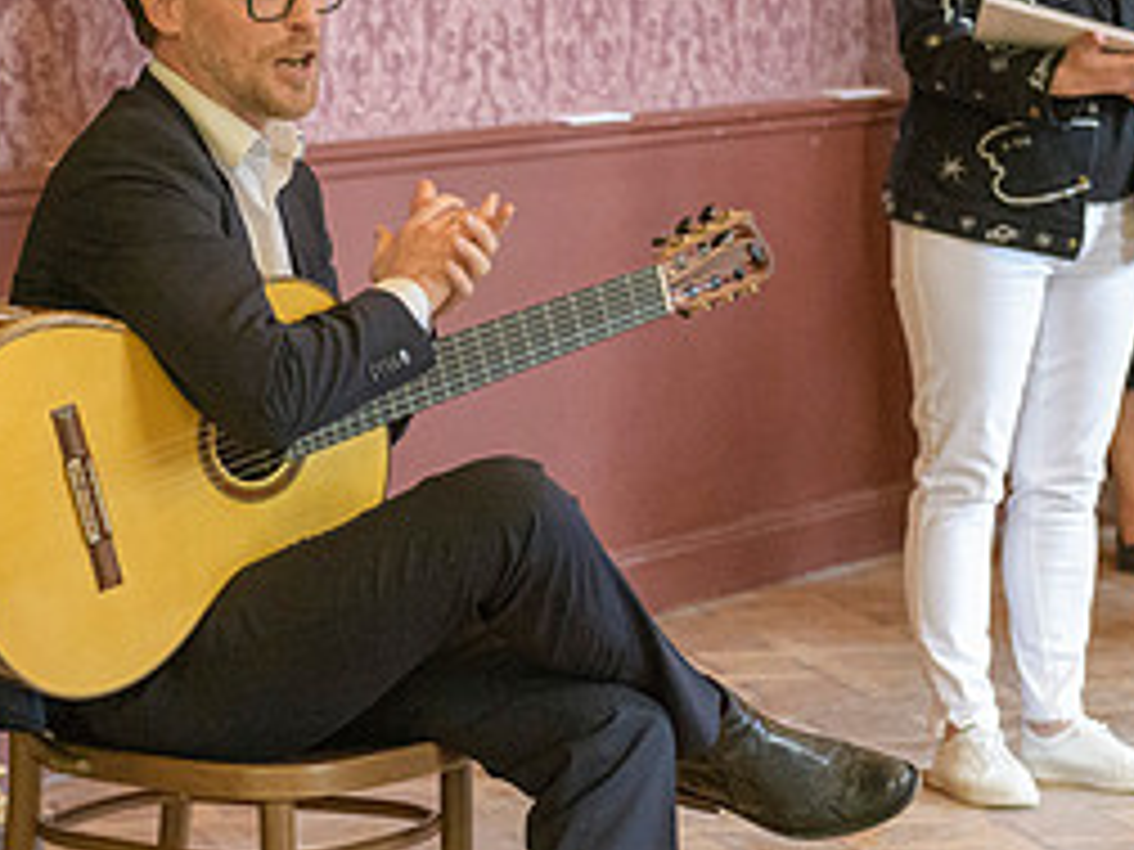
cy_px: 459
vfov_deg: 10.4
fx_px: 4652
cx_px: 161
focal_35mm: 142
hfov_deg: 13.8
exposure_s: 1/125
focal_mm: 56
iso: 8000
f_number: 3.5
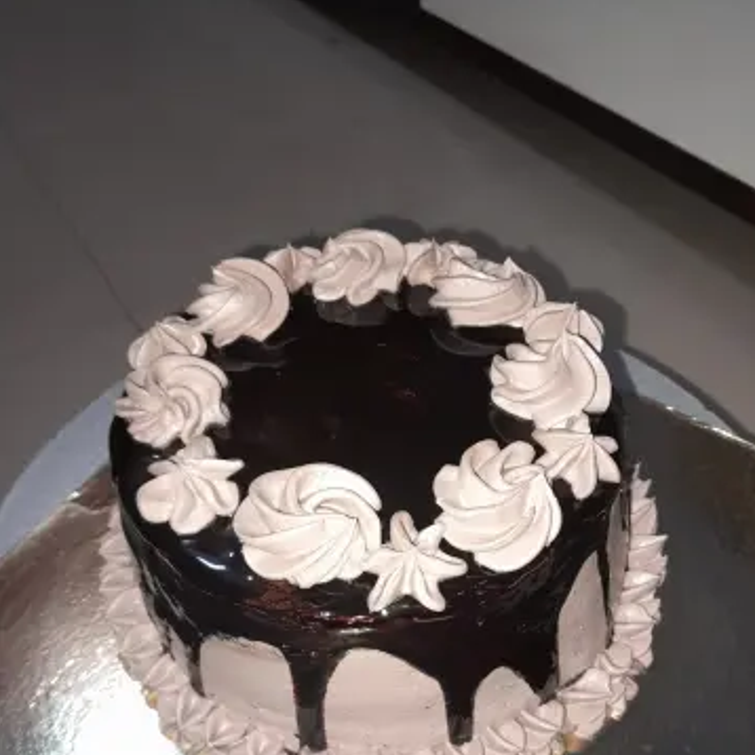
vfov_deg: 50.5
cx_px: 378
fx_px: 790
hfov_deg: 51.1
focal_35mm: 32
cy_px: 481
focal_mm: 4
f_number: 1.8
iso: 100
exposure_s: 1/50
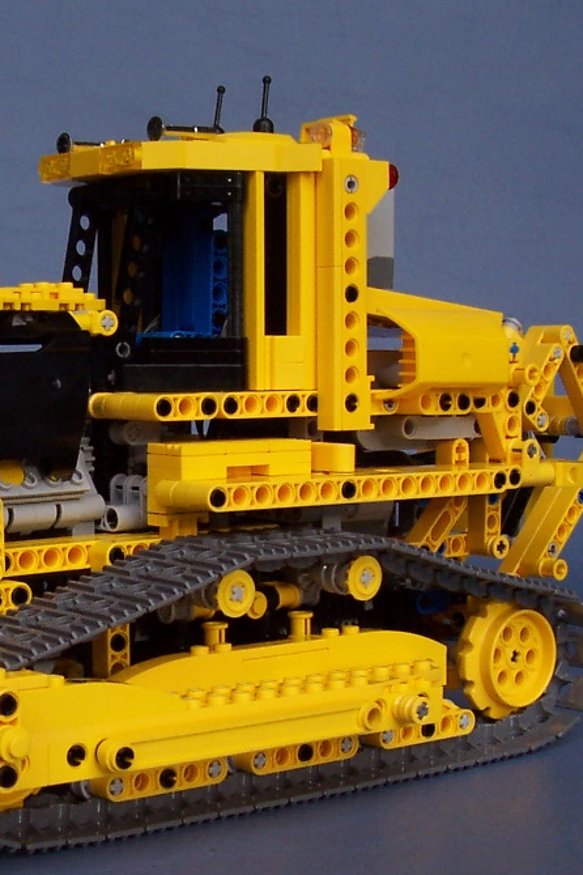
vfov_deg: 29.2
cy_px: 514
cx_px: 10
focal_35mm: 69
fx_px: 1676
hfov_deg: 19.2
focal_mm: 5.6
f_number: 2.8
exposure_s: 1/350
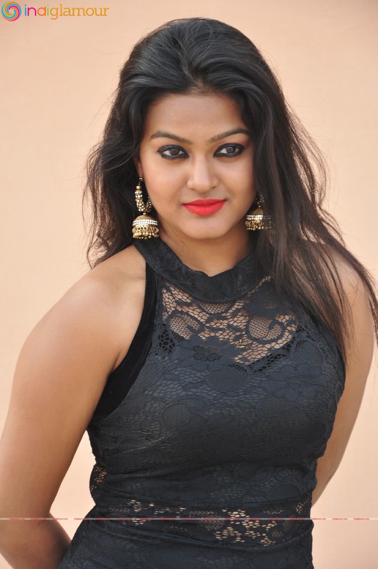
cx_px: 189
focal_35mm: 128
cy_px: 284
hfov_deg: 10.7
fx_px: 2014
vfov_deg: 16.1
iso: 400
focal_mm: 85
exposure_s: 1/125
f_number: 6.3
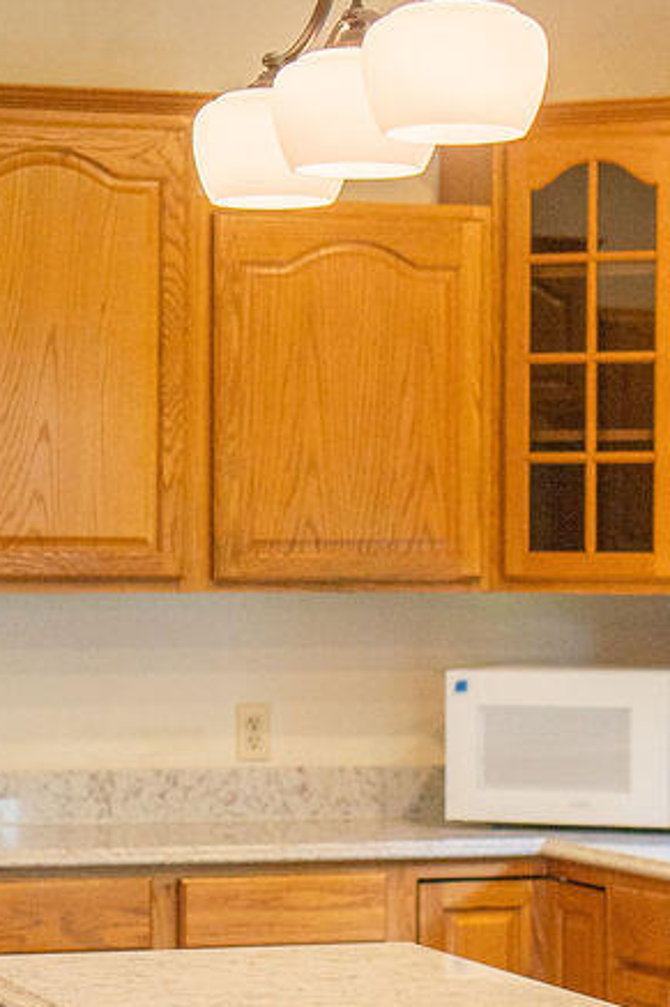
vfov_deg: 16.6
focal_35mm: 123
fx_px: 3436
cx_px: 210
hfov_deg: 11.1
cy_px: 585
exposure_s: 1/400
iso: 320
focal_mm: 35
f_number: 2.5
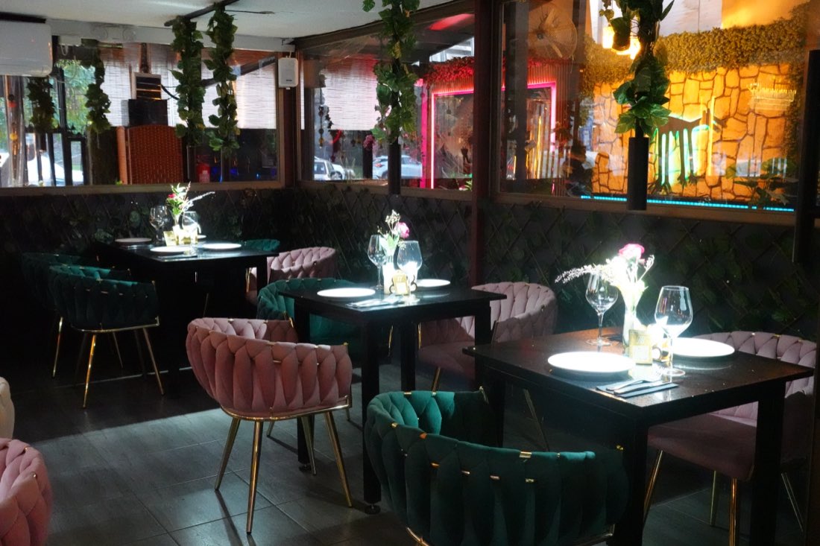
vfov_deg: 36.9
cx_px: 410
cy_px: 273
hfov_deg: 53.1
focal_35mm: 36
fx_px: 820
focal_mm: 13.41
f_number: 4
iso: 6400
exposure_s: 1/80
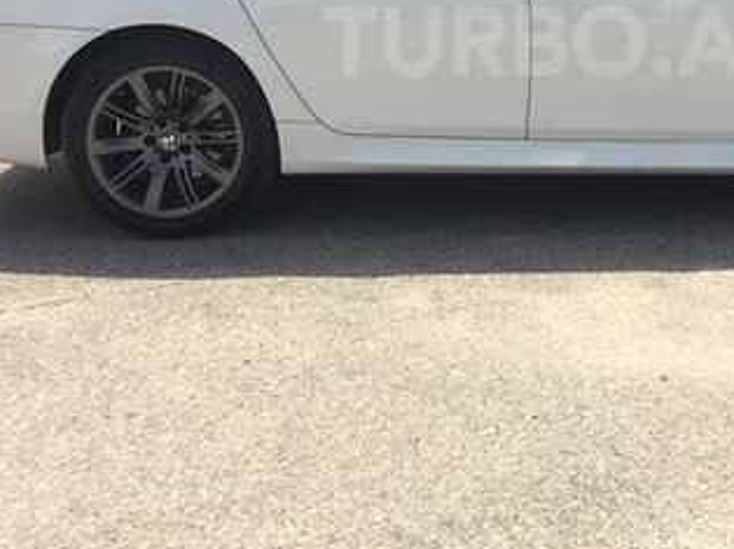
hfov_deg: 31.1
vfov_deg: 23.3
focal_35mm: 61
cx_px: 563
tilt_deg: -5.6
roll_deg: +0.5
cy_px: 41
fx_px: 1292
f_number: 2.2
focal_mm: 4.15
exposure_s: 1/1799
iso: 32
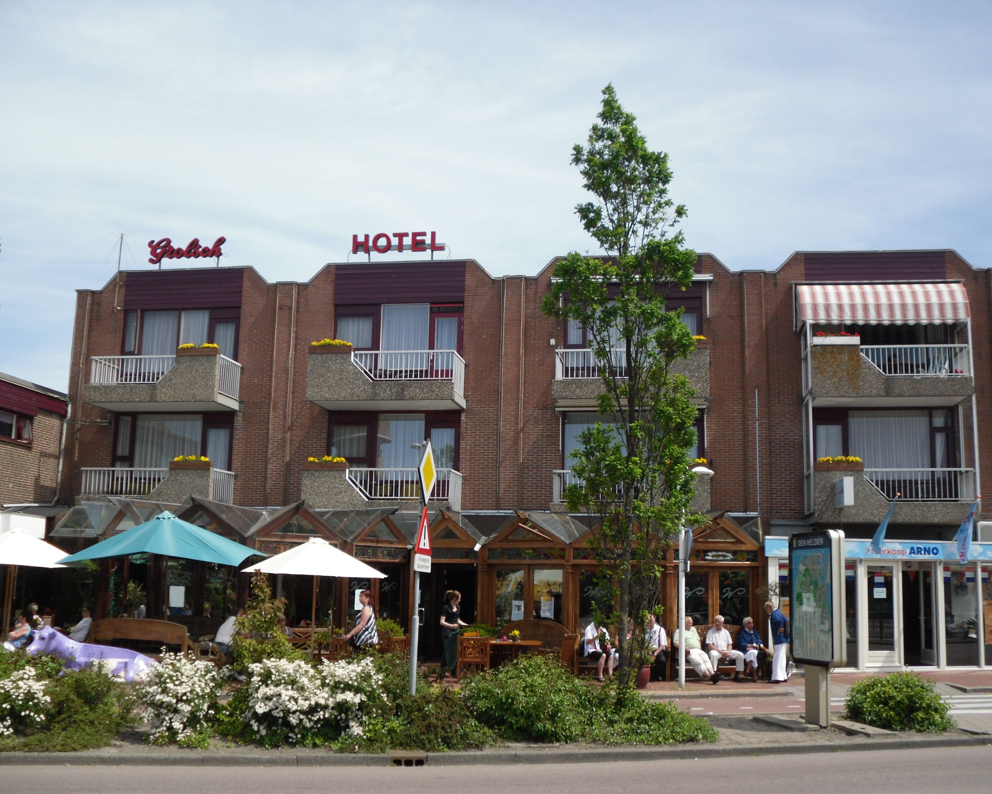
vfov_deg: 40.1
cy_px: 396
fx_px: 1086
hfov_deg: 49.1
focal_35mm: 37
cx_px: 518
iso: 80
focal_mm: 6.3
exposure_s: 1/165
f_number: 7.6
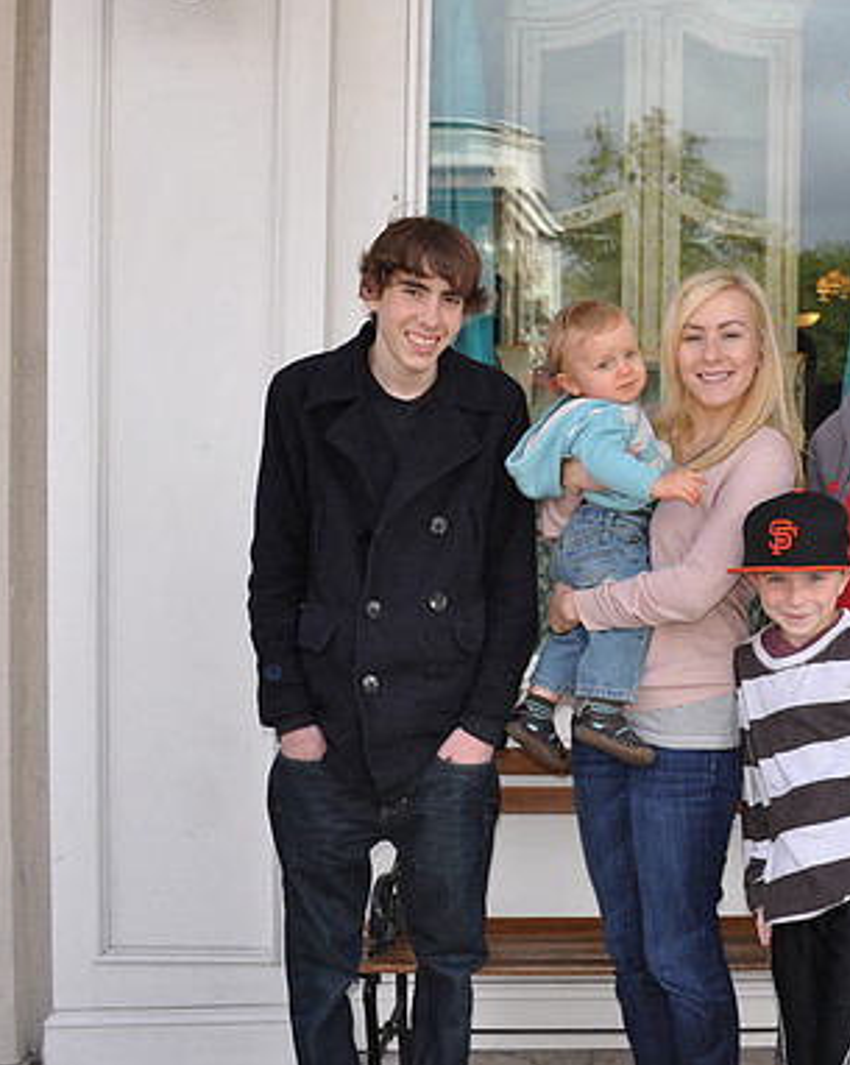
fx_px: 1480
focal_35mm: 47
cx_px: 688
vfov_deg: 39.6
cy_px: 531
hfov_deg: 31.2
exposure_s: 1/200
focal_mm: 22
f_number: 7.1
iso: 200
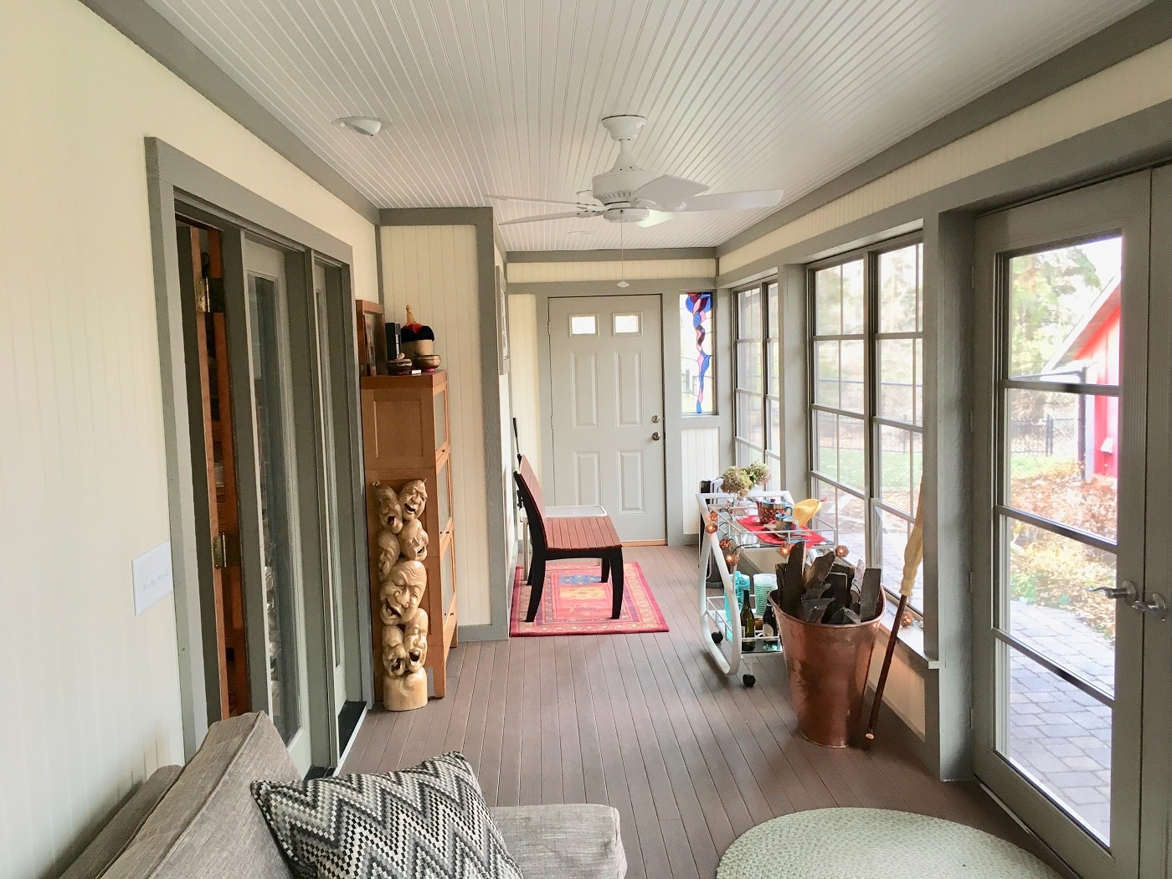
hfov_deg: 61.7
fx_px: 982
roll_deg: +1.4
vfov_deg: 48.2
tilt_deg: -6.2
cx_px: 586
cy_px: 440
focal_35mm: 29
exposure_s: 1/30
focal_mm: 4.15
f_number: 2.2
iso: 50
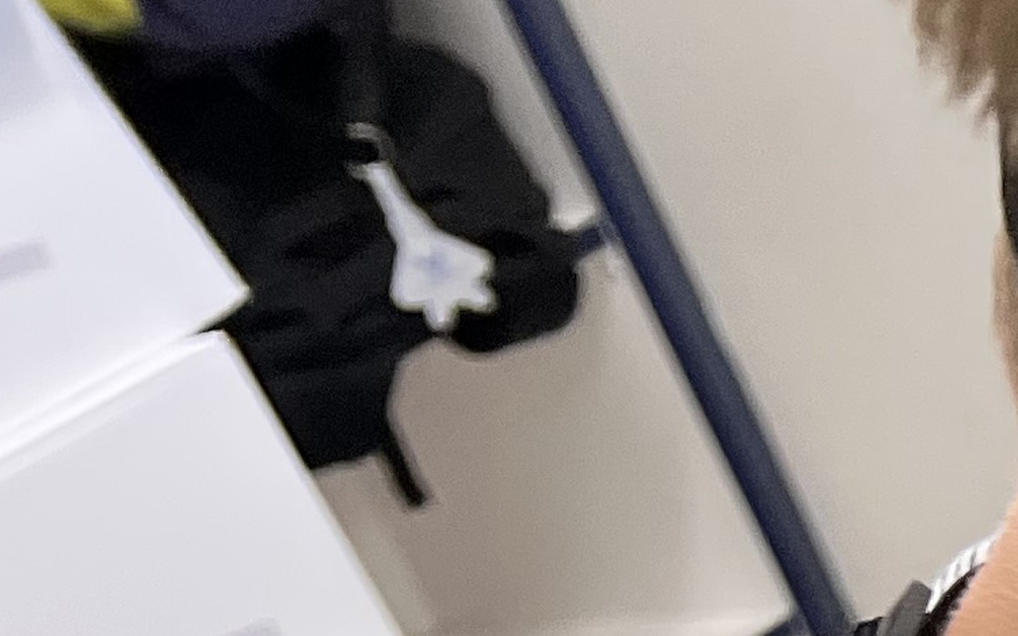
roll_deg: +15.5
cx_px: 2482
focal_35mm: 148
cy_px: 1934
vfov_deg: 7.7
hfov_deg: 11.5
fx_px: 4105
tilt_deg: -38.0
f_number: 1.5
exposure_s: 1/121
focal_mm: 5.7
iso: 80
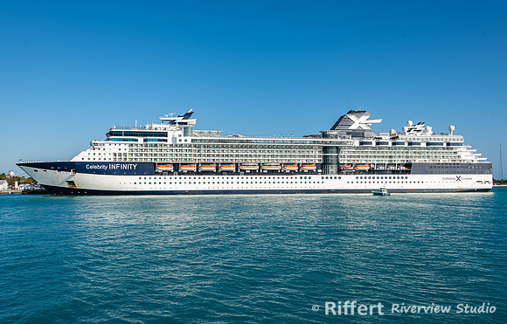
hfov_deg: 63.6
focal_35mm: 29
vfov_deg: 43.3
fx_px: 409
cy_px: 167
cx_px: 257
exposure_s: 1/250
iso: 64
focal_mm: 28
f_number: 8
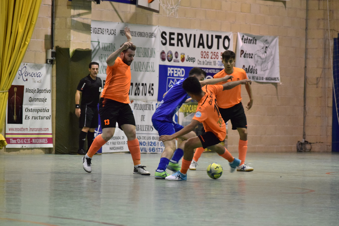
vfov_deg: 6.1
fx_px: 2119
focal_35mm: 225
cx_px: 170
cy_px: 113
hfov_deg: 9.1
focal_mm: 150
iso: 3200
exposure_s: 1/200
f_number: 5
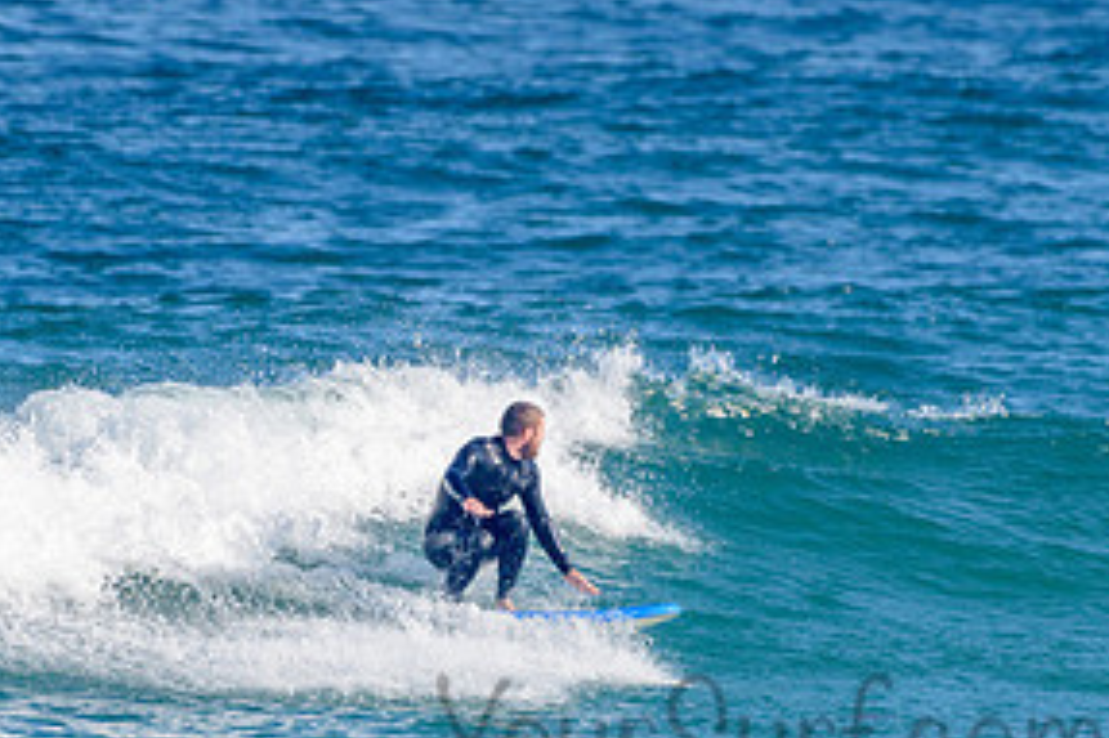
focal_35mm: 1241
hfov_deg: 1.7
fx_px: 38206
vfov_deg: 1.1
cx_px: 581
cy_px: 548
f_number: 5.6
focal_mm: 500
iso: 160
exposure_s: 1/2000
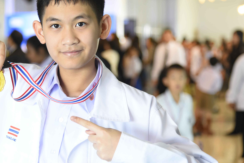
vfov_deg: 11.7
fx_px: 793
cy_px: 72
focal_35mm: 117
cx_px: 84
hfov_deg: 17.4
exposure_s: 1/100
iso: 1600
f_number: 4
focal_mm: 75
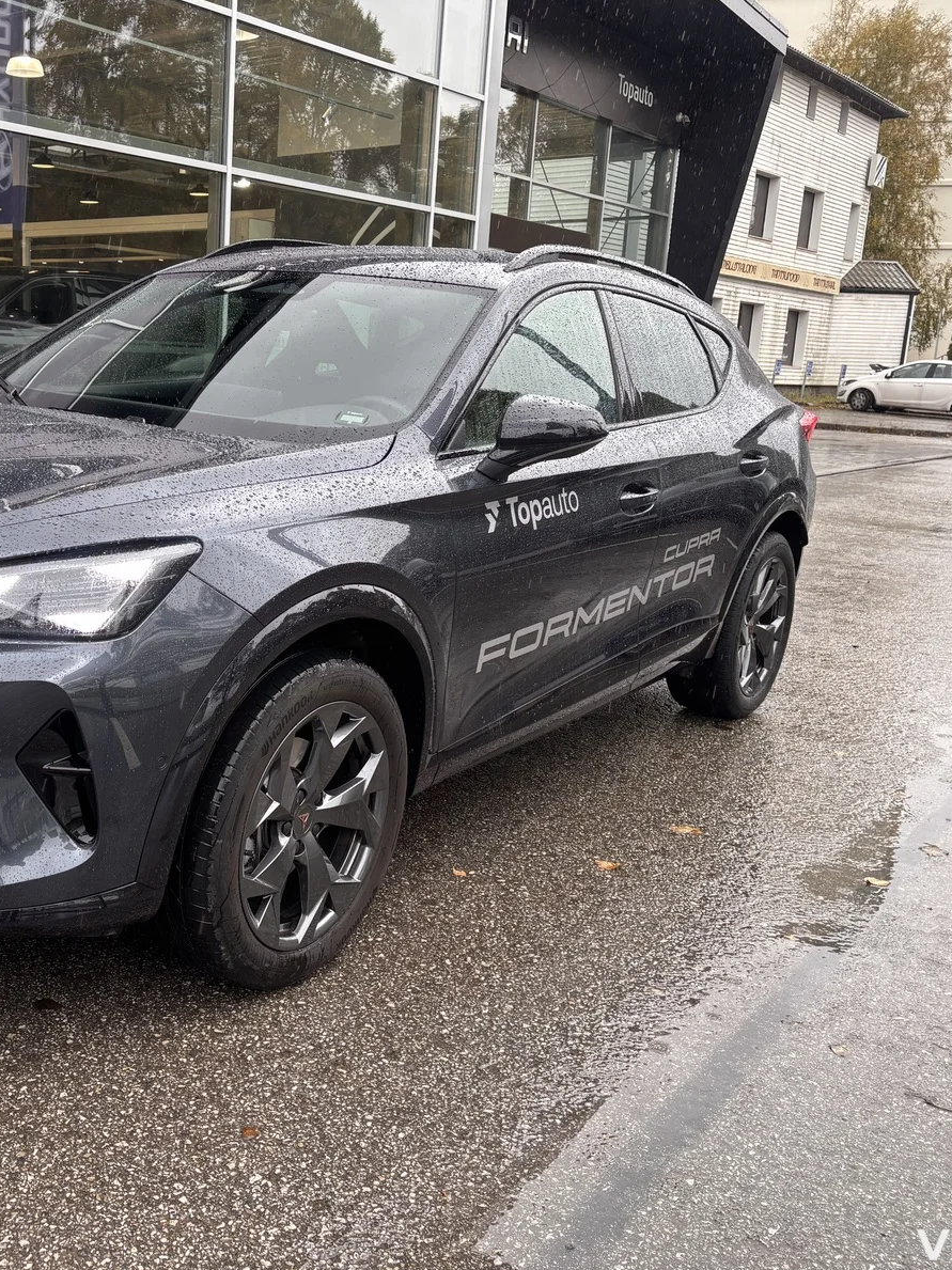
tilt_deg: -11.7
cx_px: 227
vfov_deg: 52.6
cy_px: 632
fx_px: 1284
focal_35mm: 35
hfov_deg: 39.5
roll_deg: -2.2
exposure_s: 1/121
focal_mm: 5.96
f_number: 1.6
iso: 40
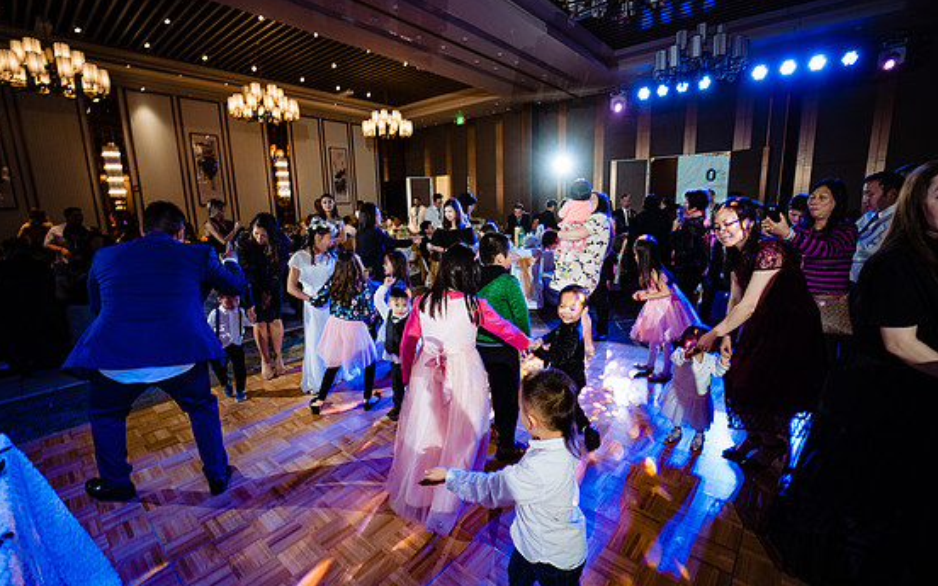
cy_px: 291
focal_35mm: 15
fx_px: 383
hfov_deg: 101.4
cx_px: 484
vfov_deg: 74.8
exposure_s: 1/160
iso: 1250
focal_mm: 14
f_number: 2.8
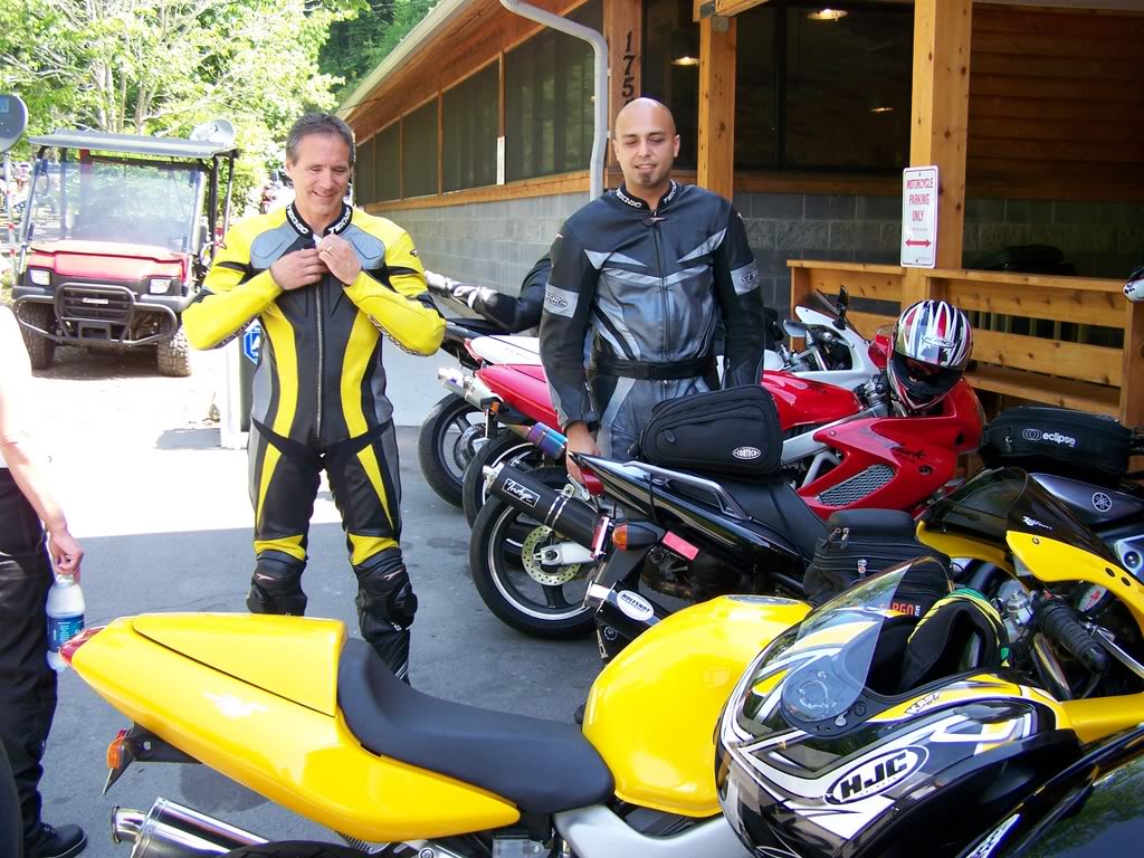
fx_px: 1256
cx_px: 572
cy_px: 429
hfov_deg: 49.0
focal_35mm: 38
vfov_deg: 37.7
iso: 80
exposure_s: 1/125
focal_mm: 6.3
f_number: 2.8
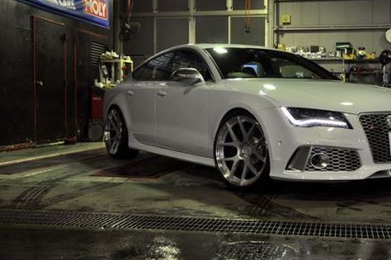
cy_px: 124
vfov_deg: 26.1
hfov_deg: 38.2
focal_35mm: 52
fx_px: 561
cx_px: 250
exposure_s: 1/40
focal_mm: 25
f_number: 4
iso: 500
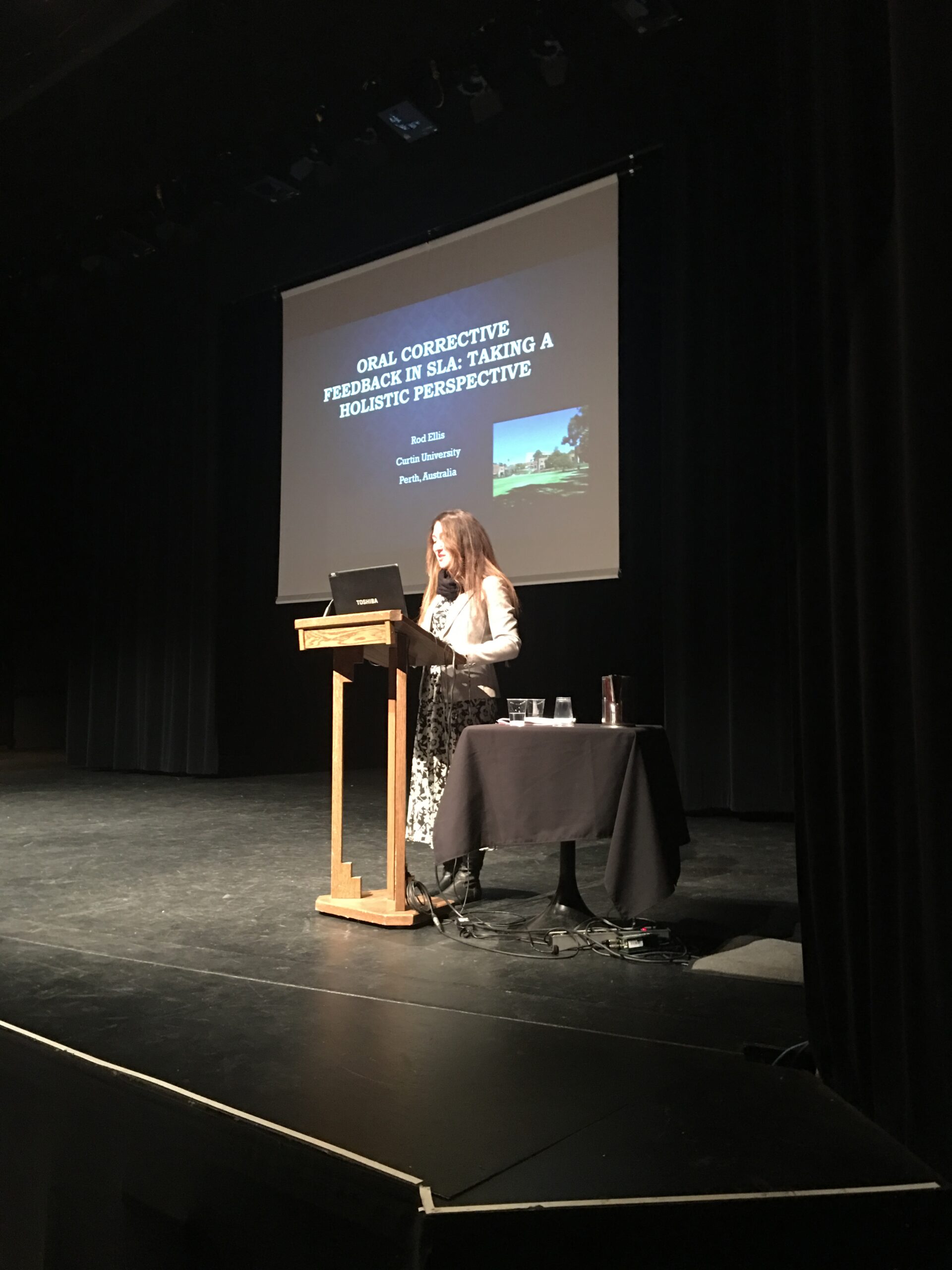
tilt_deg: +4.1
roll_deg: -0.8
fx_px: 1063
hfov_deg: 48.2
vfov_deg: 61.7
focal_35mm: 29
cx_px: 476
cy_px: 635
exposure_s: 1/4
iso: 64
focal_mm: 4.15
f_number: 2.2
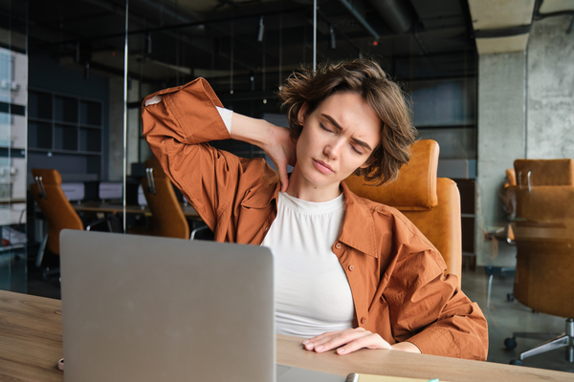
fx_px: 478
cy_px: 191
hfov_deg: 61.9
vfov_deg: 43.6
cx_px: 287
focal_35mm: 30
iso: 160
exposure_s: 1/125
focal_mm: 20
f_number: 2.8
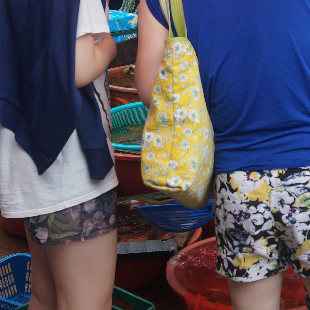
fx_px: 760
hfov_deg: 23.0
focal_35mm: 75
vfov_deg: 22.9
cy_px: 94
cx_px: 182
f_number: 4.5
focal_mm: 22
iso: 100
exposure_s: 1/80
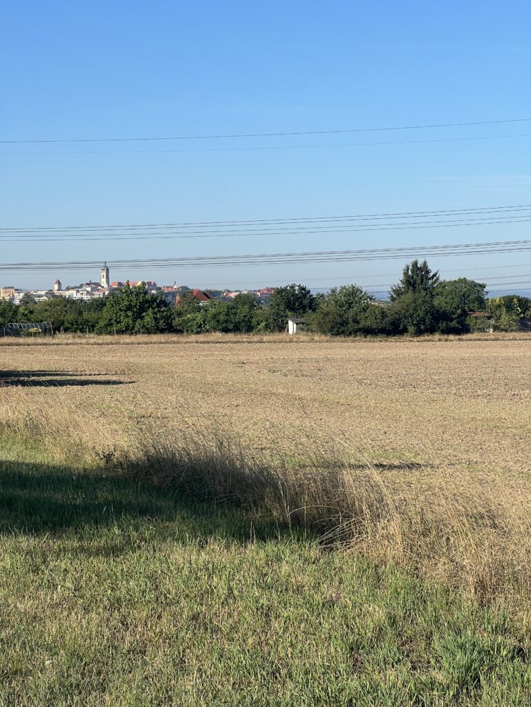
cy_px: 354
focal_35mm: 77
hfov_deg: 19.1
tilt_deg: -2.8
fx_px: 1575
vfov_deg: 25.3
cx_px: 266
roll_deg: -0.6
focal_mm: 9
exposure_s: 1/853
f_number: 2.8
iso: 32
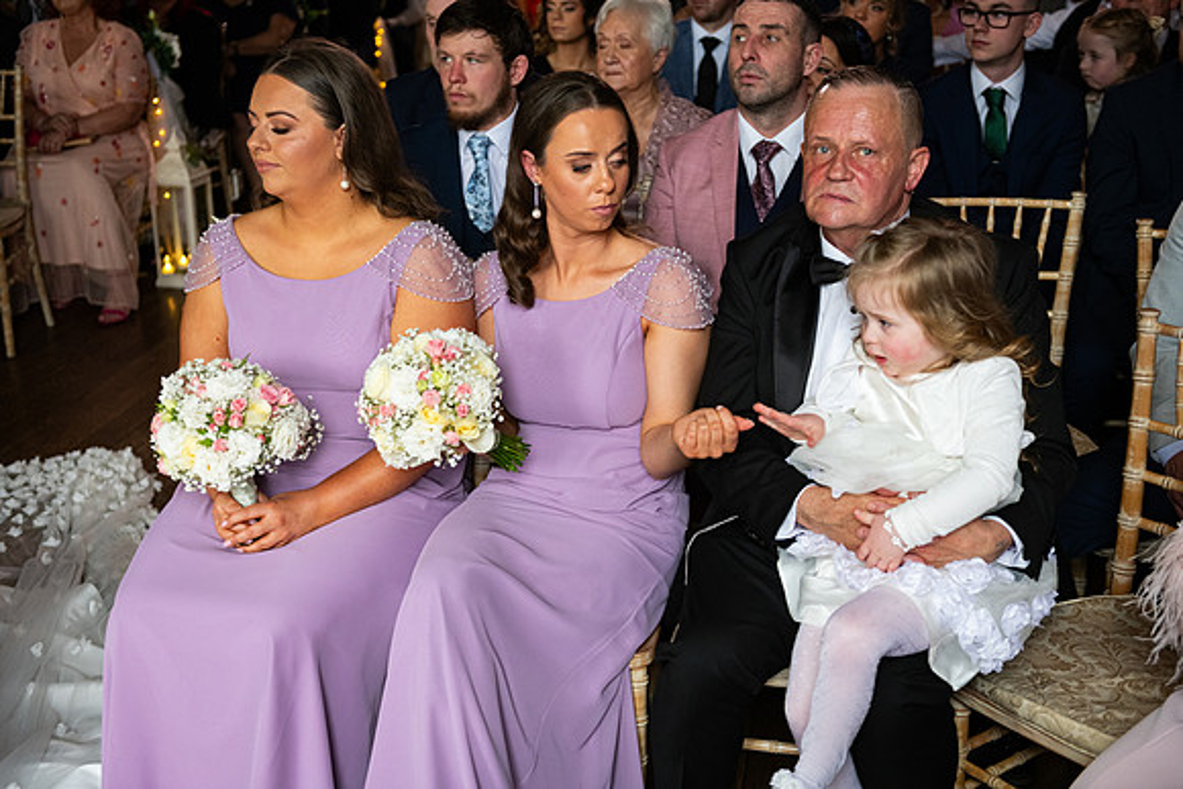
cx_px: 592
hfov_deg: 43.6
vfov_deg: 29.9
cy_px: 394
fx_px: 1479
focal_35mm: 45
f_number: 3.5
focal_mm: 45
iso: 800
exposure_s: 1/160
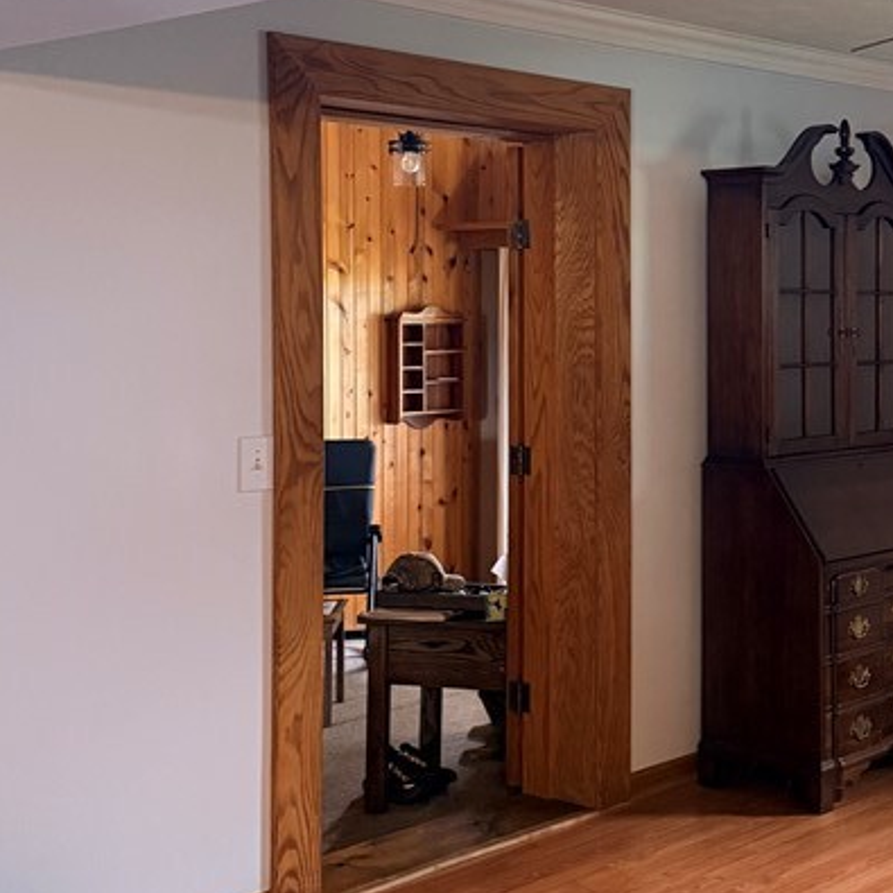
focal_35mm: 55
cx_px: 812
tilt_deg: +0.0
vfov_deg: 30.9
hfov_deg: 29.7
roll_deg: -0.1
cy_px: 328
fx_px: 1605
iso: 400
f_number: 1.78
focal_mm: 6.76
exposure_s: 1/60
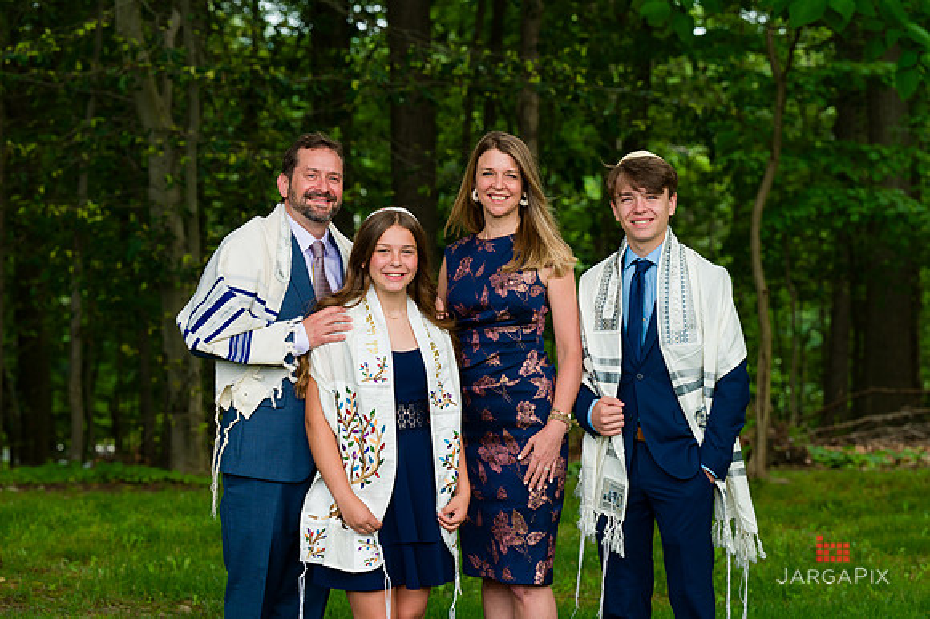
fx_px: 2872
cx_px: 466
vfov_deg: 12.3
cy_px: 299
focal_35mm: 111
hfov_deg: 18.4
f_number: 5.6
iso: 250
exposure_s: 1/200
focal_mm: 105
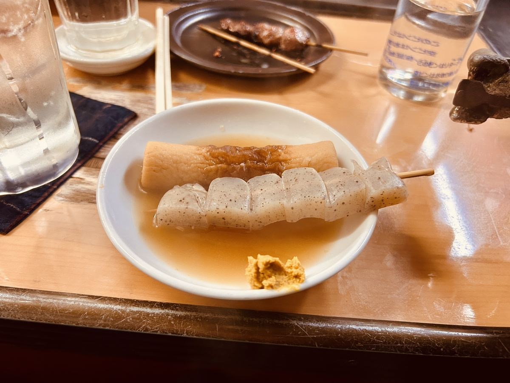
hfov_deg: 67.3
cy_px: 192
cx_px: 255
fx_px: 383
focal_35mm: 26
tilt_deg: -46.4
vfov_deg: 53.1
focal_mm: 5.7
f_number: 1.5
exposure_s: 1/50
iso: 250
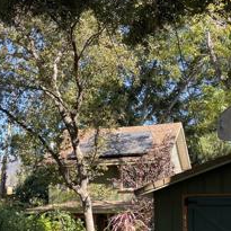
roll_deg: -0.4
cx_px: 80
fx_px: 521
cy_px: 201
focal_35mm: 69
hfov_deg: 24.9
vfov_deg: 24.4
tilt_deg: +2.9
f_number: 1.6
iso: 32
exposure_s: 1/419
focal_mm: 5.1
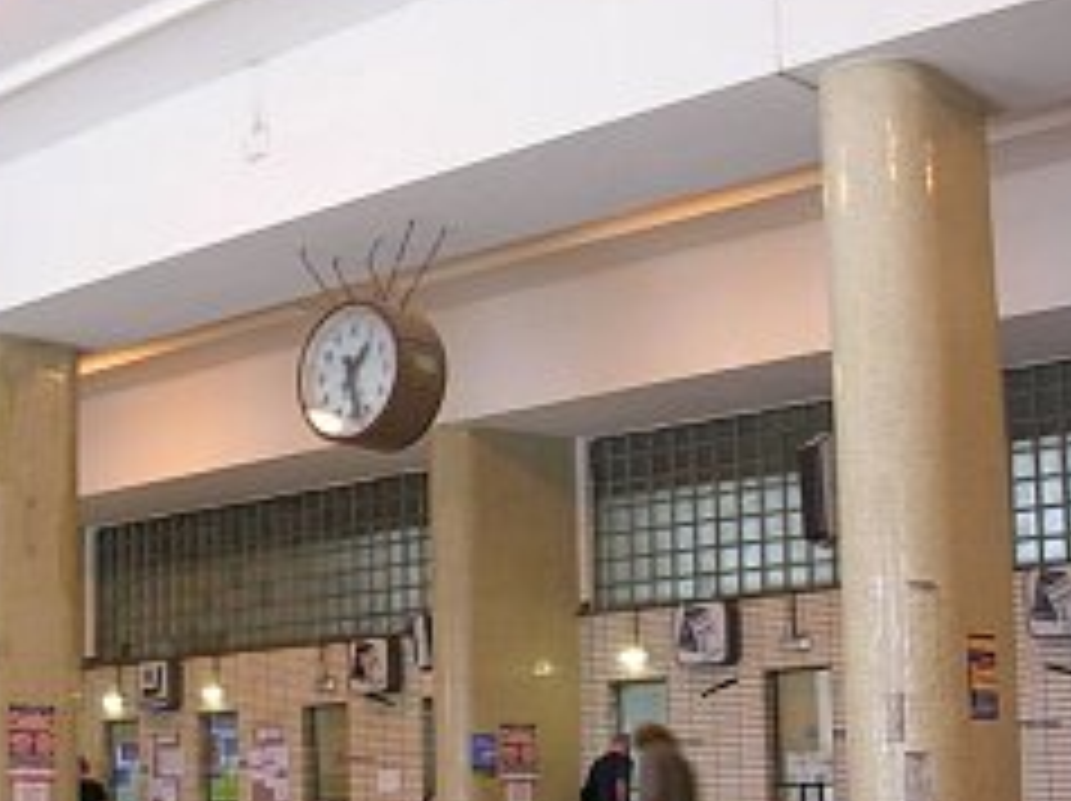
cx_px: 472
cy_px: 608
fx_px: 1978
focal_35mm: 64
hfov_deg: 30.3
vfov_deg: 22.7
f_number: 2.8
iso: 50
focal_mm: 5.8
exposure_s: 1/7.6
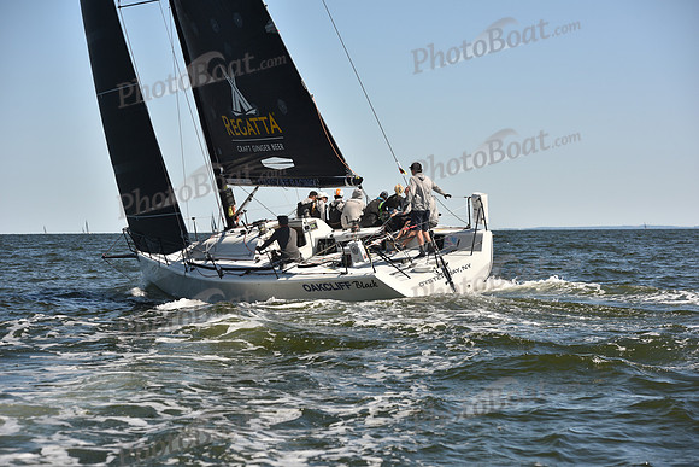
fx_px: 1787
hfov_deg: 22.1
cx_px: 350
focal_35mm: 92
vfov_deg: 14.9
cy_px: 234
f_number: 5.6
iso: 250
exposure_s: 1/800
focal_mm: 92
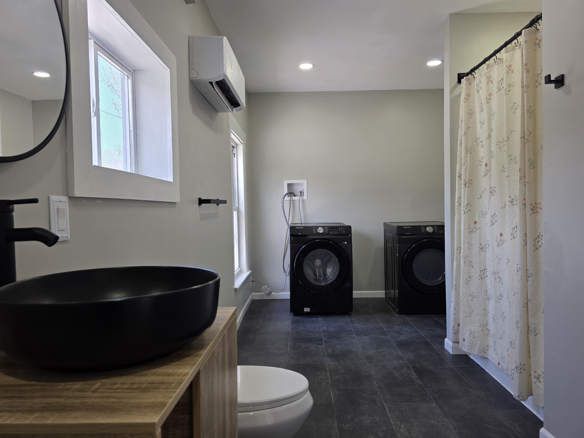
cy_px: 219
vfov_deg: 58.9
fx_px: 388
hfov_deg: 73.9
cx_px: 292
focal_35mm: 23
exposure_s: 1/180
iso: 64
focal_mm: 6.3
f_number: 1.7
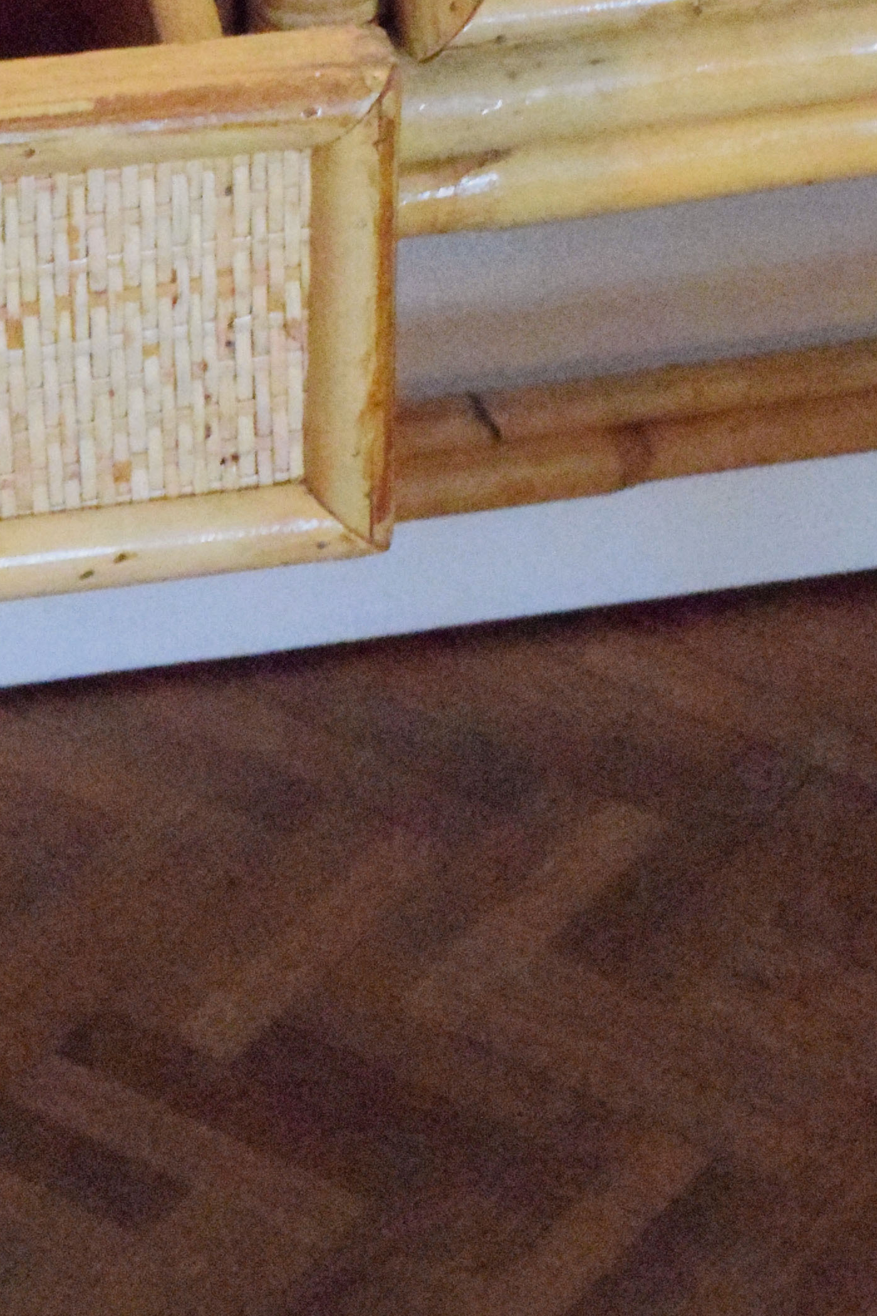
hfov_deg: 7.6
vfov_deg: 11.2
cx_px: 628
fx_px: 6577
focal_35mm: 180
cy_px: -357
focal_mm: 42
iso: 25600
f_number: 13
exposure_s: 1/60
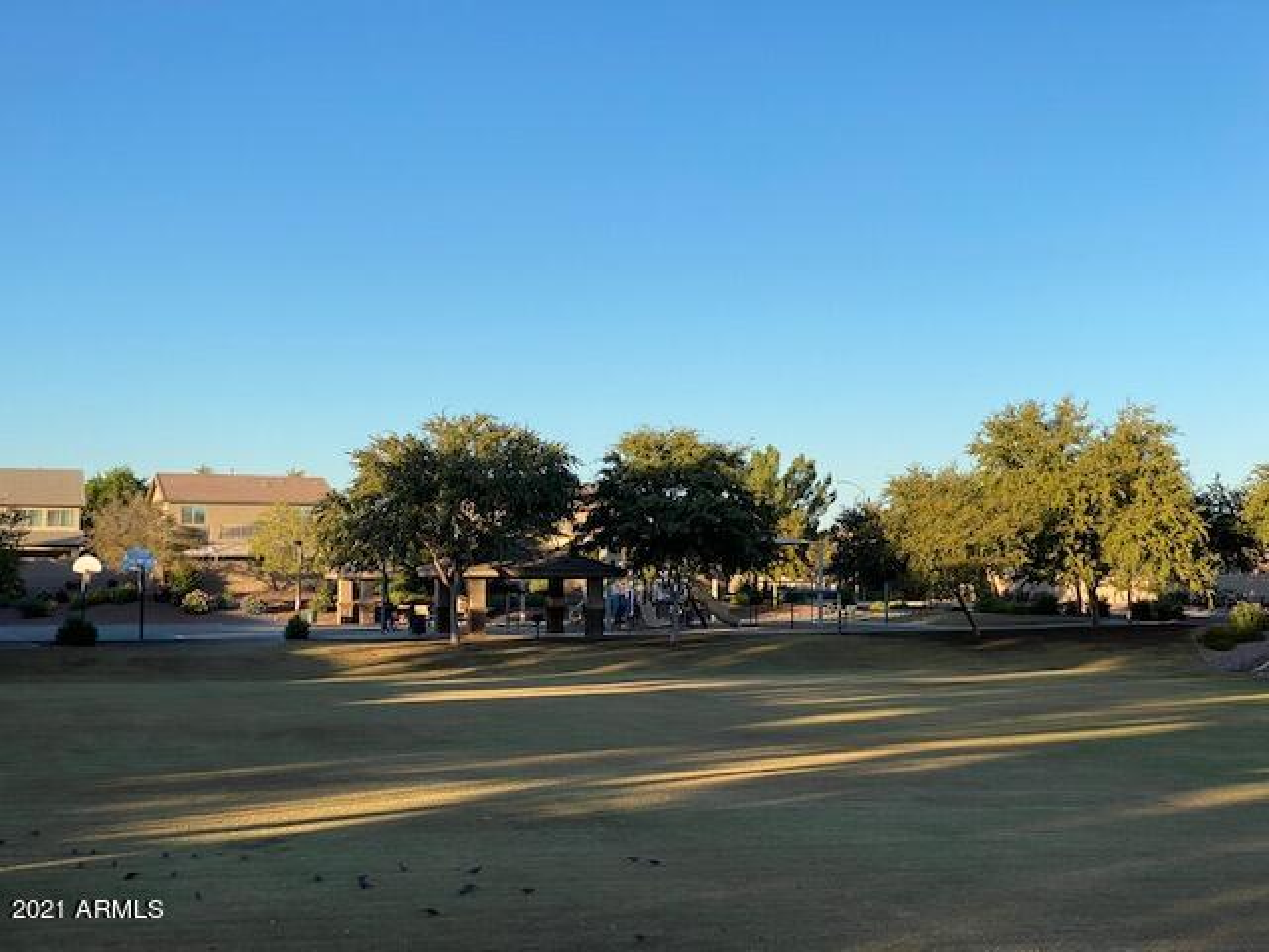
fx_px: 1906
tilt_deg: +3.7
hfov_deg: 36.8
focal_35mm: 52
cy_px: 476
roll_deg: -0.9
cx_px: 634
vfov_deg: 28.0
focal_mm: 6
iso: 20
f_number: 2
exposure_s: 1/826
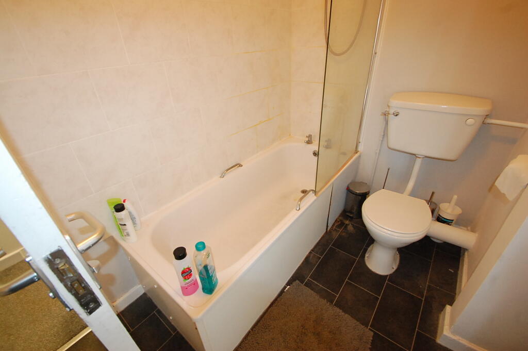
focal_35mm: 15
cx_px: 264
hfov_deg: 100.4
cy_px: 176
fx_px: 220
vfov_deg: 77.2
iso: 1600
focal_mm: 10
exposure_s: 1/6
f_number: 5
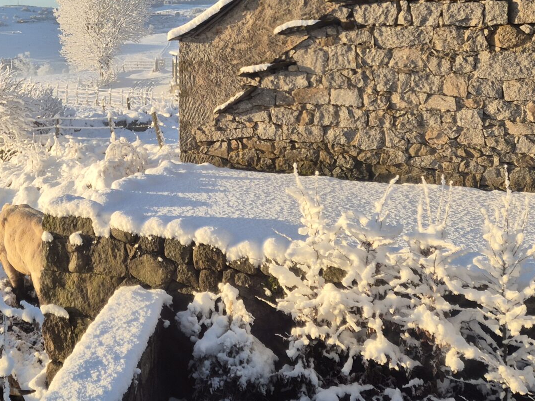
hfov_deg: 33.3
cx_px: 62
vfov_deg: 25.8
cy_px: 49
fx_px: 850
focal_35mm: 55
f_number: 1.8
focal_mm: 5.4
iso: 25
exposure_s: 1/396
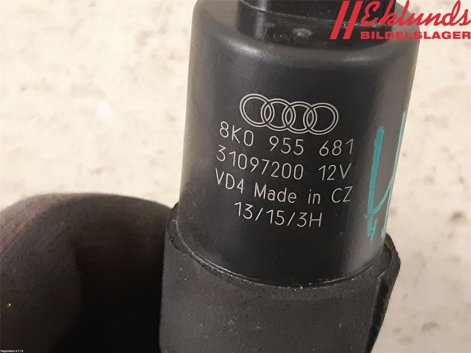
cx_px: 236
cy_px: 176
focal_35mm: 26
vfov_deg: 53.1
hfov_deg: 67.3
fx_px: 354
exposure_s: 1/25
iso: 320
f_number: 1.7
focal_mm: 3.93
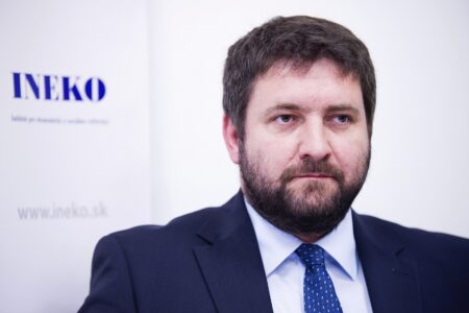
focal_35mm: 160
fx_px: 2084
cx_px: 234
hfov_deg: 12.8
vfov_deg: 8.6
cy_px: 156
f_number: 4
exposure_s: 1/200
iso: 2000
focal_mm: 160
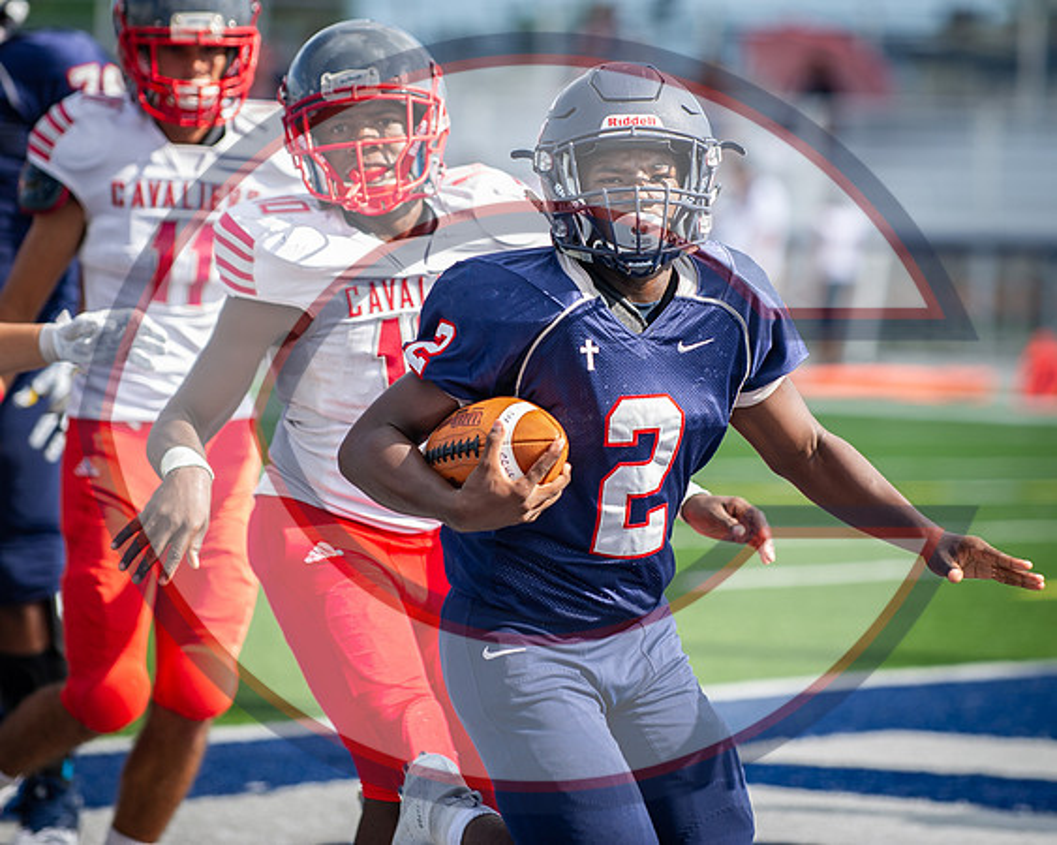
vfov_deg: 6.4
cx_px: 638
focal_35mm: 242
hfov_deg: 8.0
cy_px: 279
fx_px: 7554
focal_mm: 160
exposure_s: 1/1000
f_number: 2.8
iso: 200
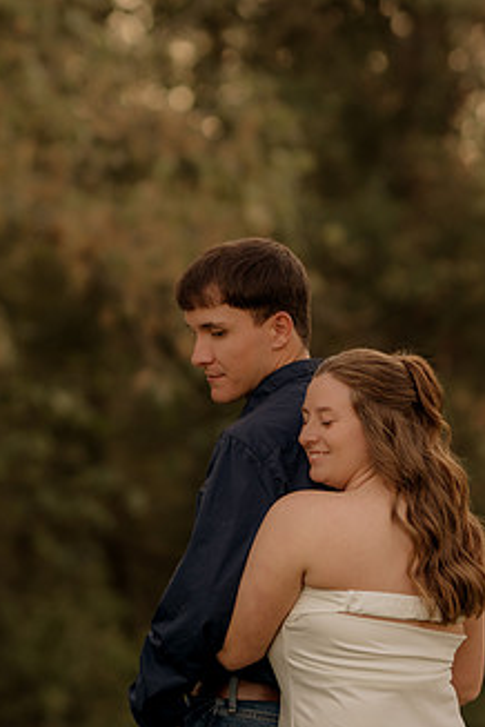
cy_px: 374
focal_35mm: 175
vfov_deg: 11.7
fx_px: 3536
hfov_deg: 7.8
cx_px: 254
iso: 100
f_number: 1.8
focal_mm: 85
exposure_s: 1/125
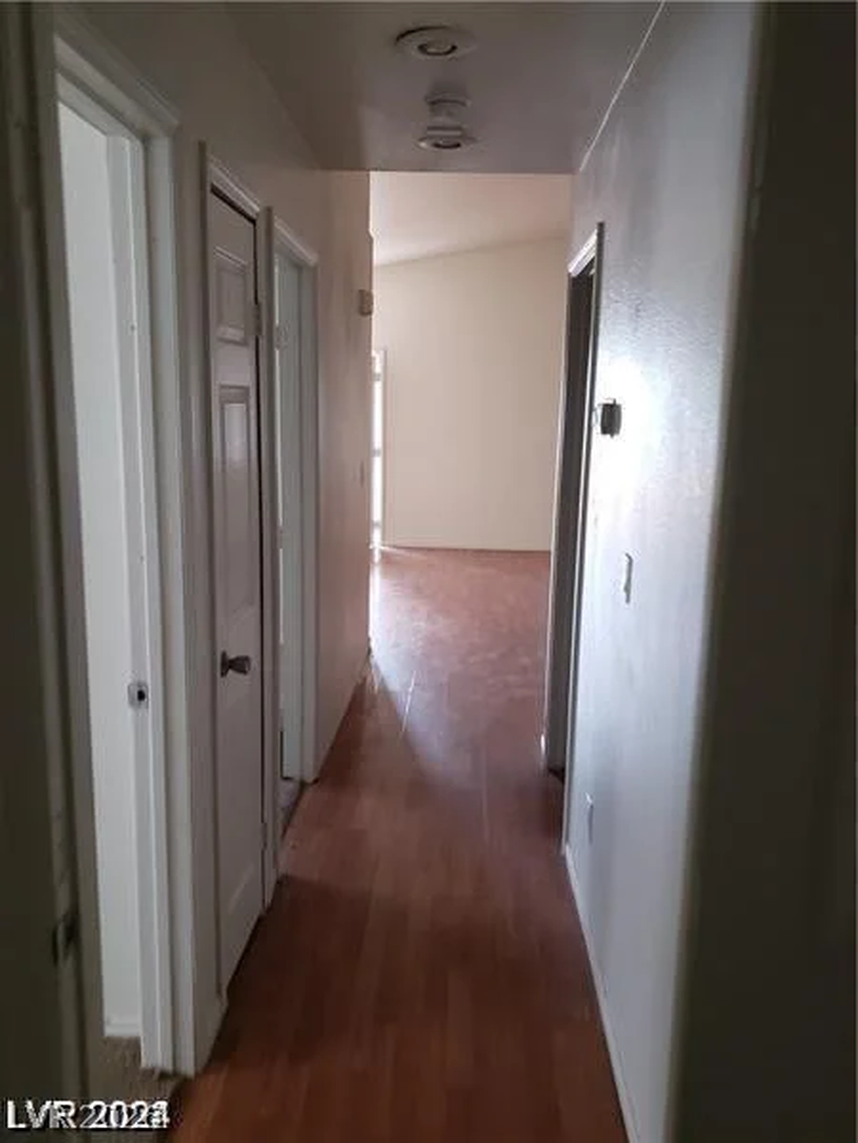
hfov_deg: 53.1
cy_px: 572
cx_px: 429
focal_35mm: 26
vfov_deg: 67.3
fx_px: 859
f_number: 1.5
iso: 400
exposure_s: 1/50
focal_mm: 4.3
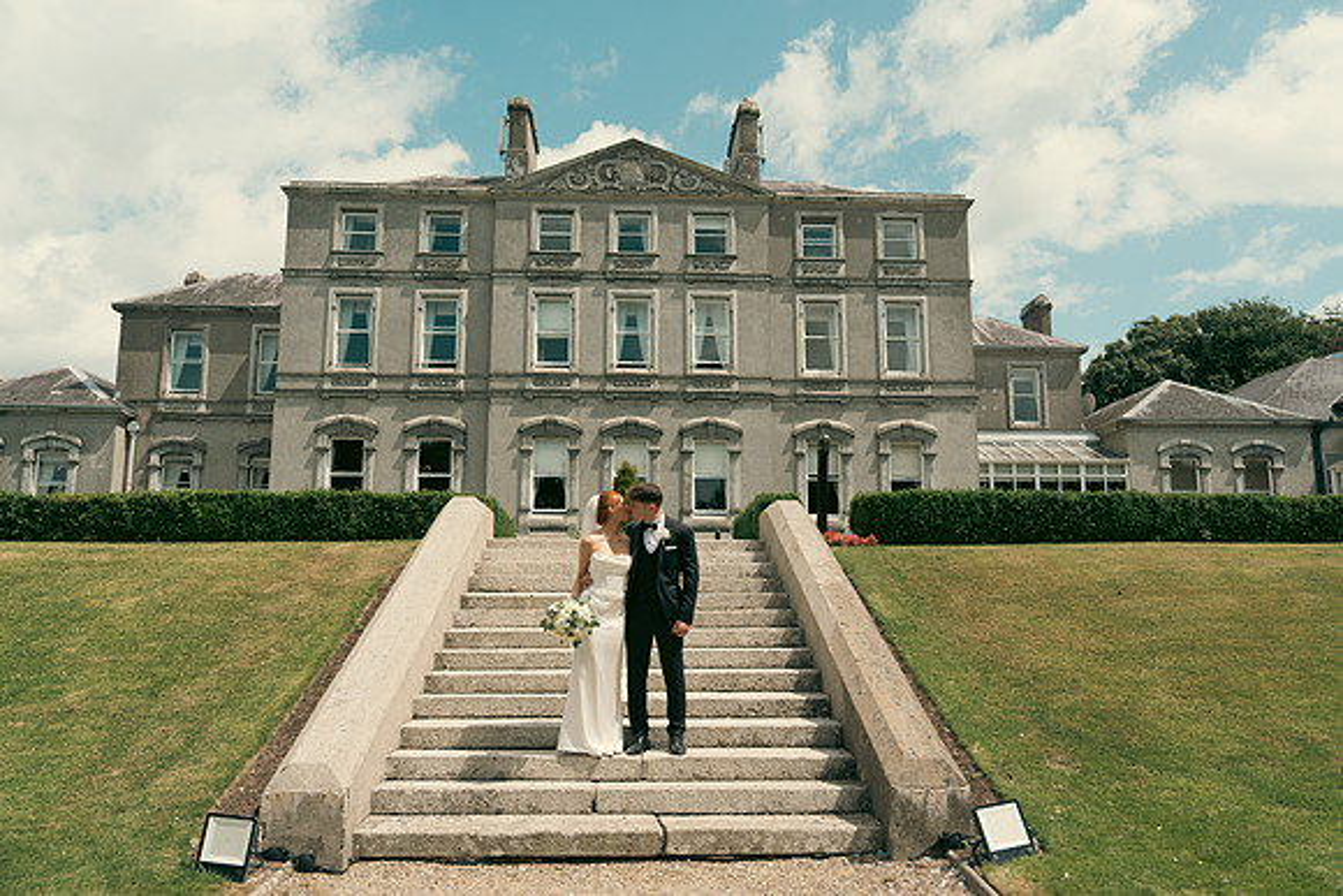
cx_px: 672
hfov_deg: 65.5
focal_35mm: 28
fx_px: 1045
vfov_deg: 46.4
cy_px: 448
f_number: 3.5
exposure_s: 1/1250
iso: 125
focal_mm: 28
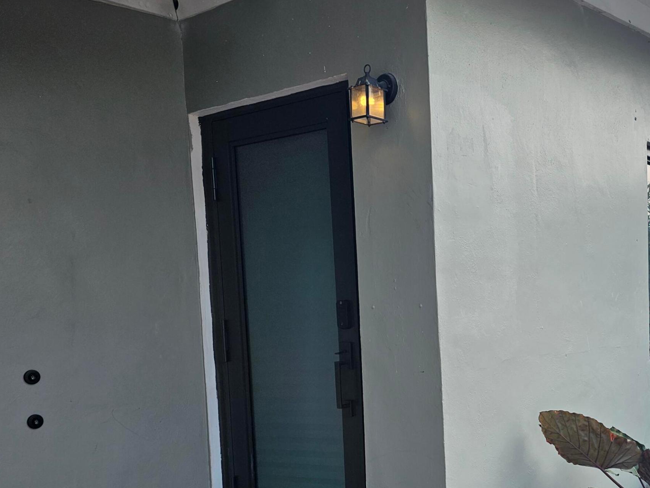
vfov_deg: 36.0
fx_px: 732
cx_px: 517
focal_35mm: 39
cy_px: 365
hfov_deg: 45.5
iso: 10
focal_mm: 6.3
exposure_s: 1/444
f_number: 1.7
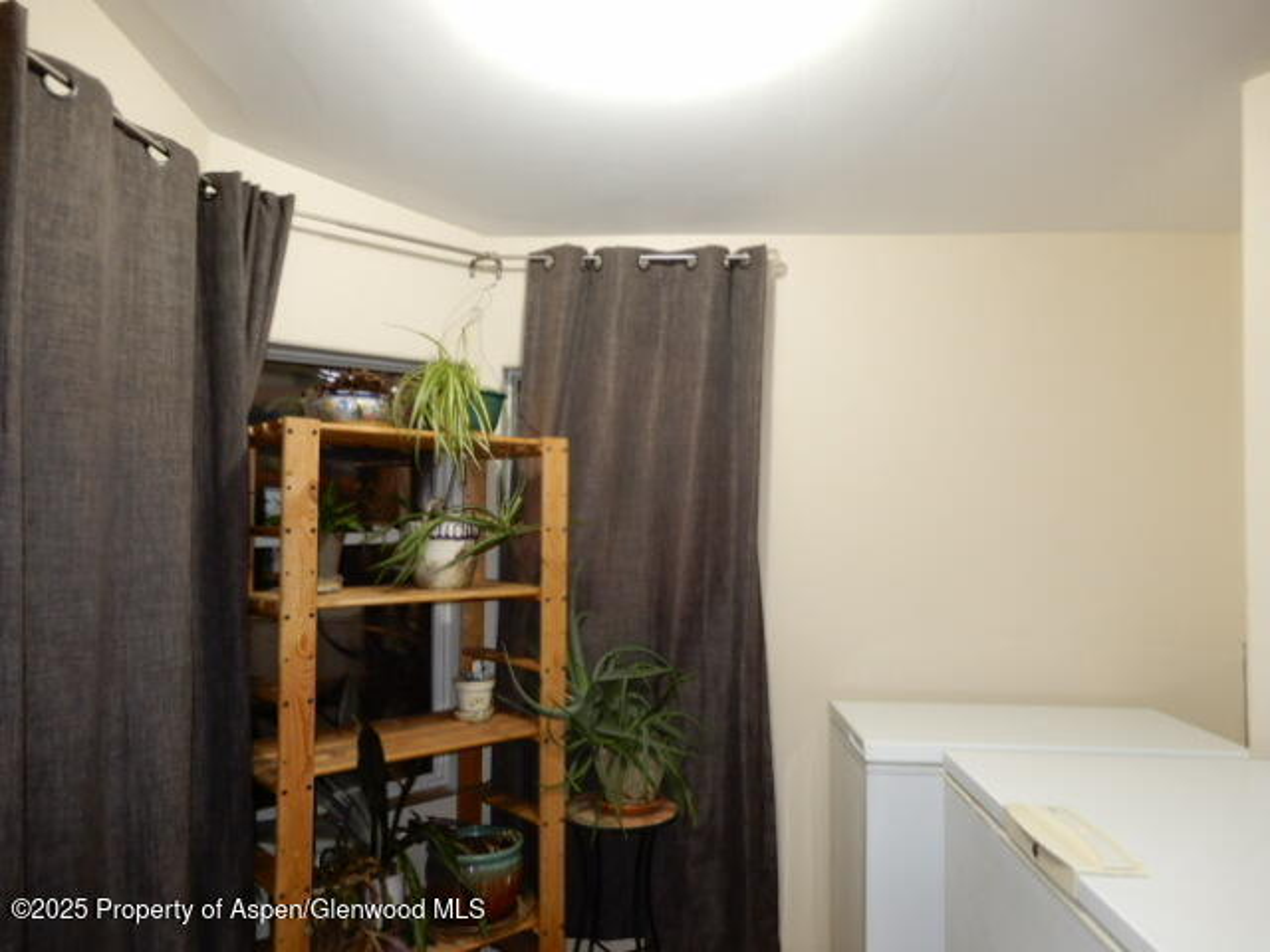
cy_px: 476
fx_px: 881
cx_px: 635
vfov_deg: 56.8
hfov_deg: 71.6
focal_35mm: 24
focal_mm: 4.3
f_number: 3.4
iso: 200
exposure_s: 1/4
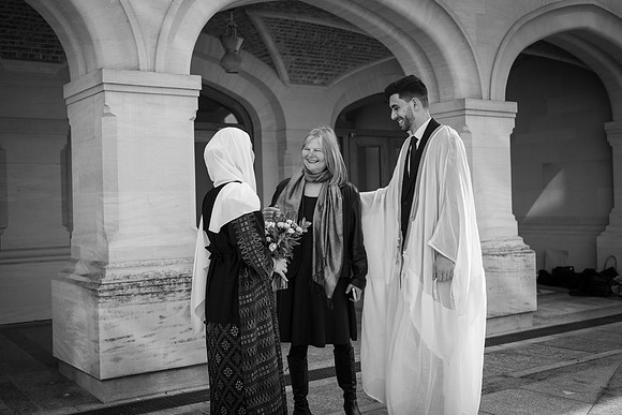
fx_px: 738
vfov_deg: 31.4
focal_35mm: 43
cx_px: 332
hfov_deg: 45.7
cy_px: 193
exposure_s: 1/1250
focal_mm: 40
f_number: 2.8
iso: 100
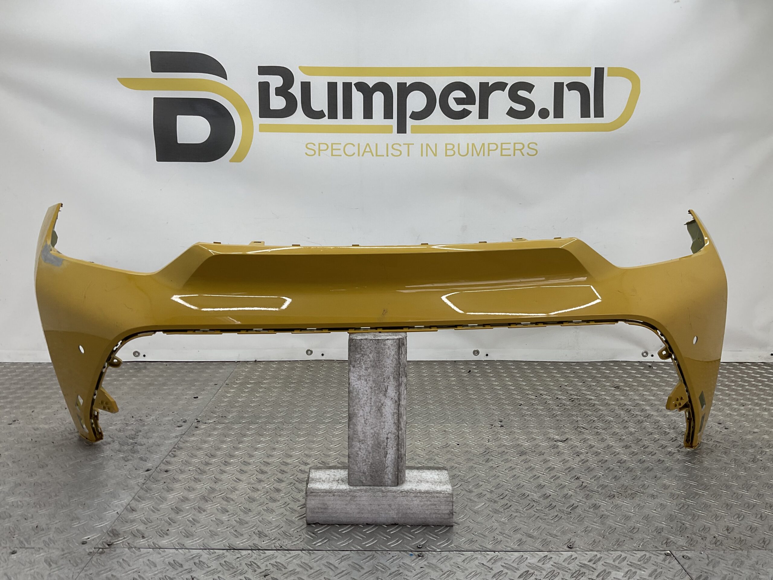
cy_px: 290
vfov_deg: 48.2
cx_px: 386
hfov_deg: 61.7
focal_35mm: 29
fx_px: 648
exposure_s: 1/120
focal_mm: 3
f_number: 1.8
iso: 16
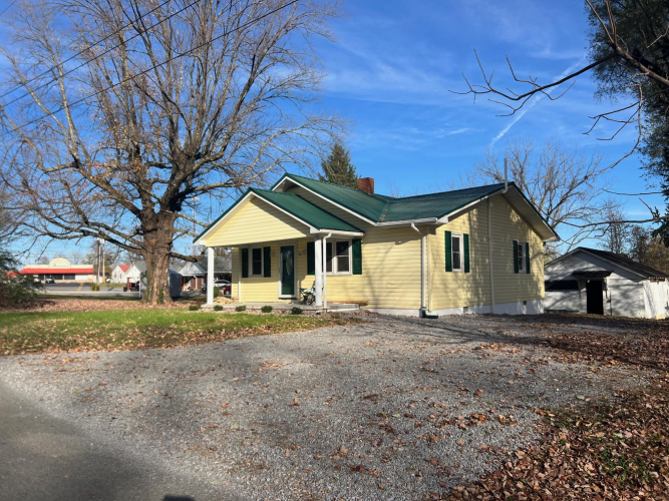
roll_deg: +1.9
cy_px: 250
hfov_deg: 67.3
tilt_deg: +3.2
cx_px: 334
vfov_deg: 53.0
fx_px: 502
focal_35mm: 26
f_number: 1.5
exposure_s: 1/3968
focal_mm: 5.7
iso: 50
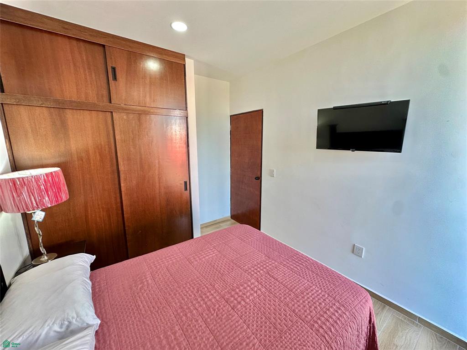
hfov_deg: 102.1
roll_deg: +0.0
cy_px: 175
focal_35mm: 14
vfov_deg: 85.7
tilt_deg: -9.7
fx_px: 189
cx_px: 234
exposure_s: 1/120
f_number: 2.2
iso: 100
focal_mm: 2.22
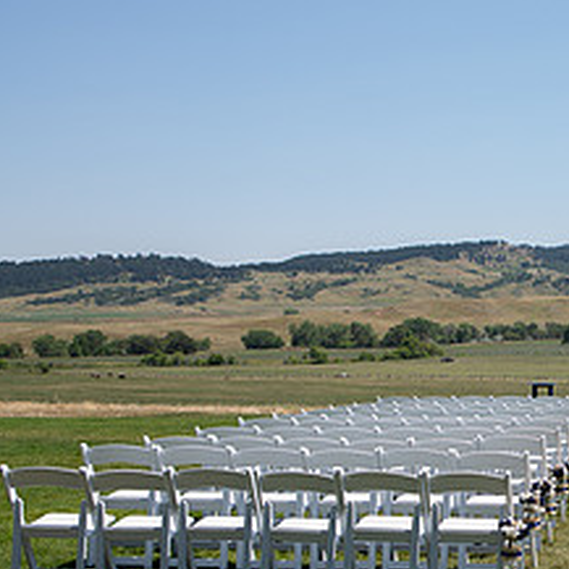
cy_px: 361
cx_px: 708
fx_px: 1413
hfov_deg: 21.0
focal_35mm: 76
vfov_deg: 22.7
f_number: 4
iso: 64
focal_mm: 32
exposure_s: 1/400
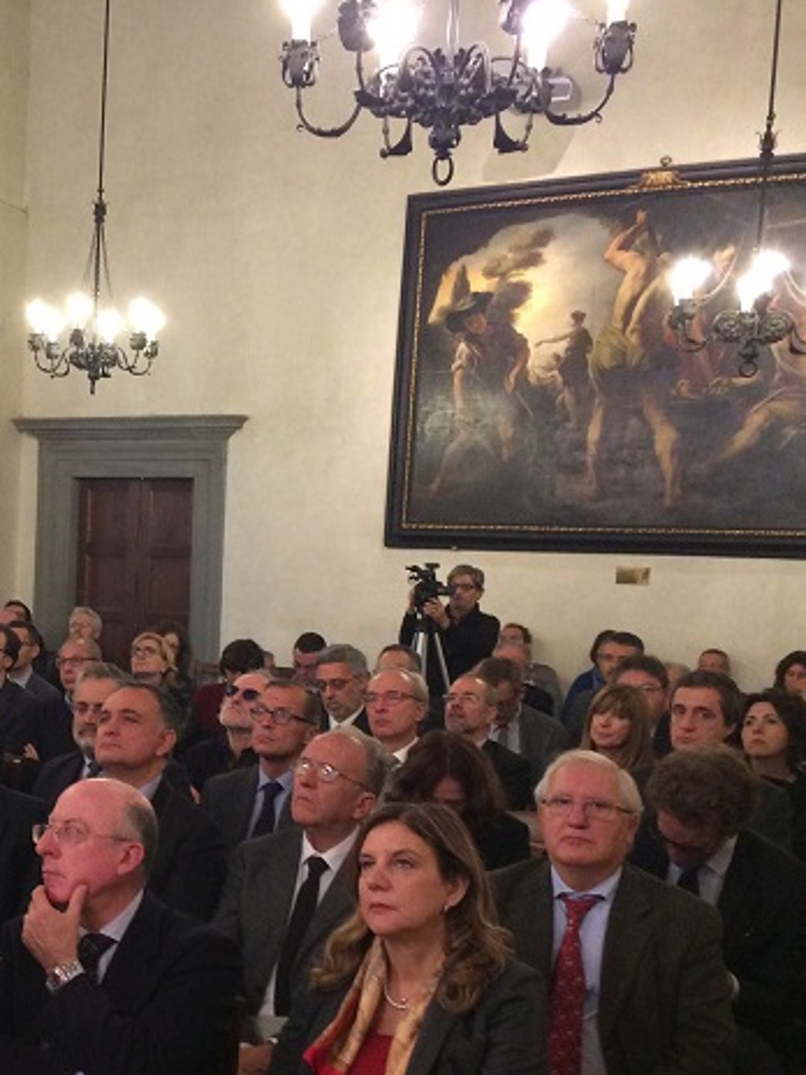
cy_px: 686
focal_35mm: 50
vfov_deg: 37.9
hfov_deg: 27.3
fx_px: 1552
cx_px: -16
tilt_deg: -5.2
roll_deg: -1.9
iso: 320
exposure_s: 1/20
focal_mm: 4.15
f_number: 2.2
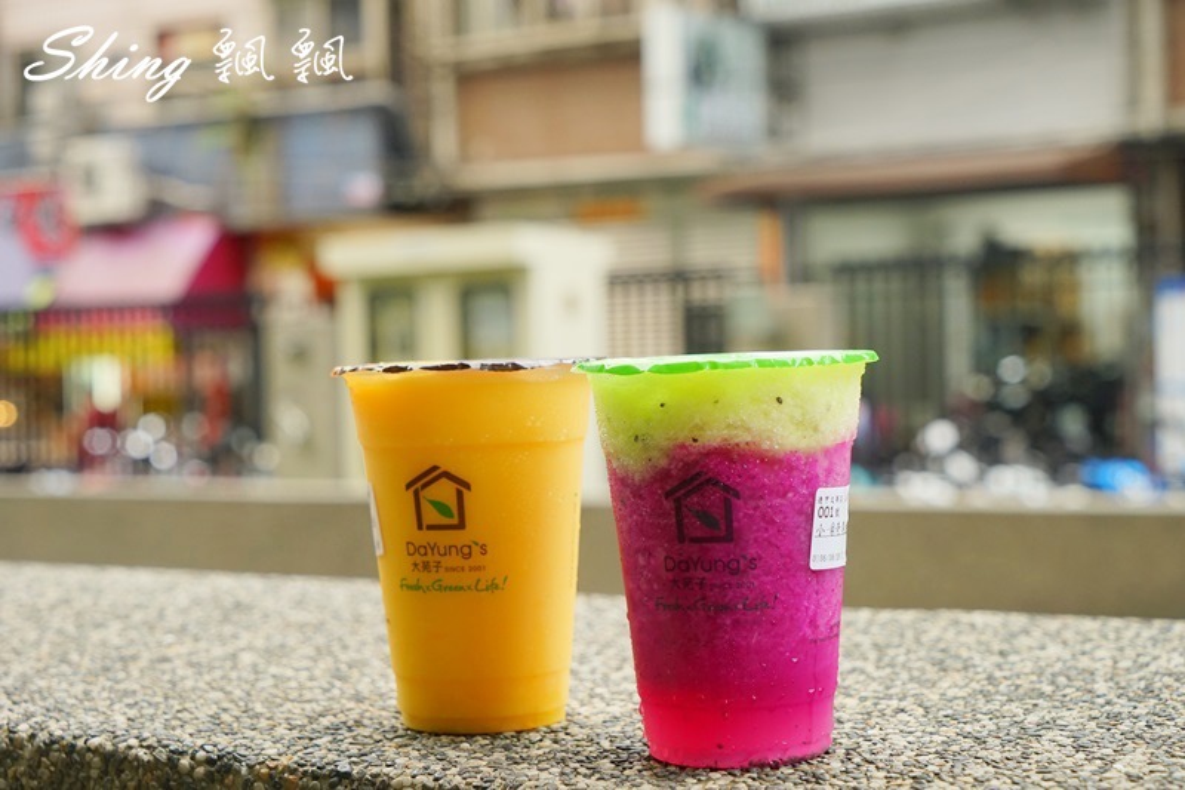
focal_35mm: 65
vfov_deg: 20.9
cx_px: 592
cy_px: 395
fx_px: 2139
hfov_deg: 31.0
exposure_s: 1/80
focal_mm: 65
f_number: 7.1
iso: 640
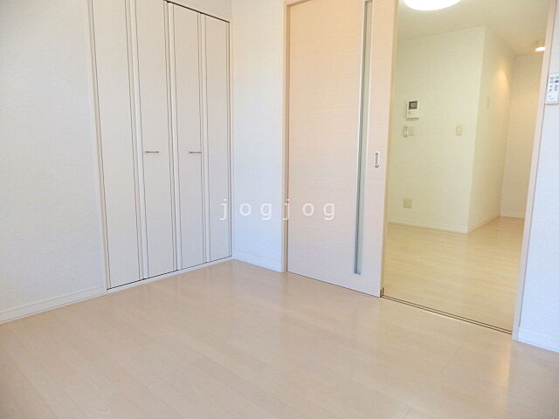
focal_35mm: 22
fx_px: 355
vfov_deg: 61.1
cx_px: 280
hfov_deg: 76.4
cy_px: 210
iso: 100
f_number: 3.1
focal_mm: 4
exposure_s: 1/45
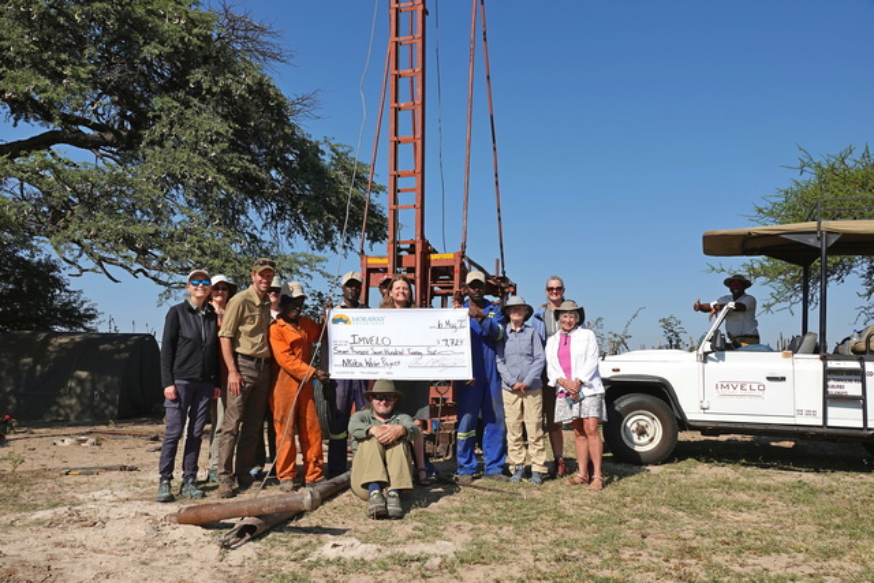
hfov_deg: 61.9
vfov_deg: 43.6
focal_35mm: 30
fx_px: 728
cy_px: 292
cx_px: 437
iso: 100
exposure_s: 1/1000
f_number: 4.5
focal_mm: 11.03
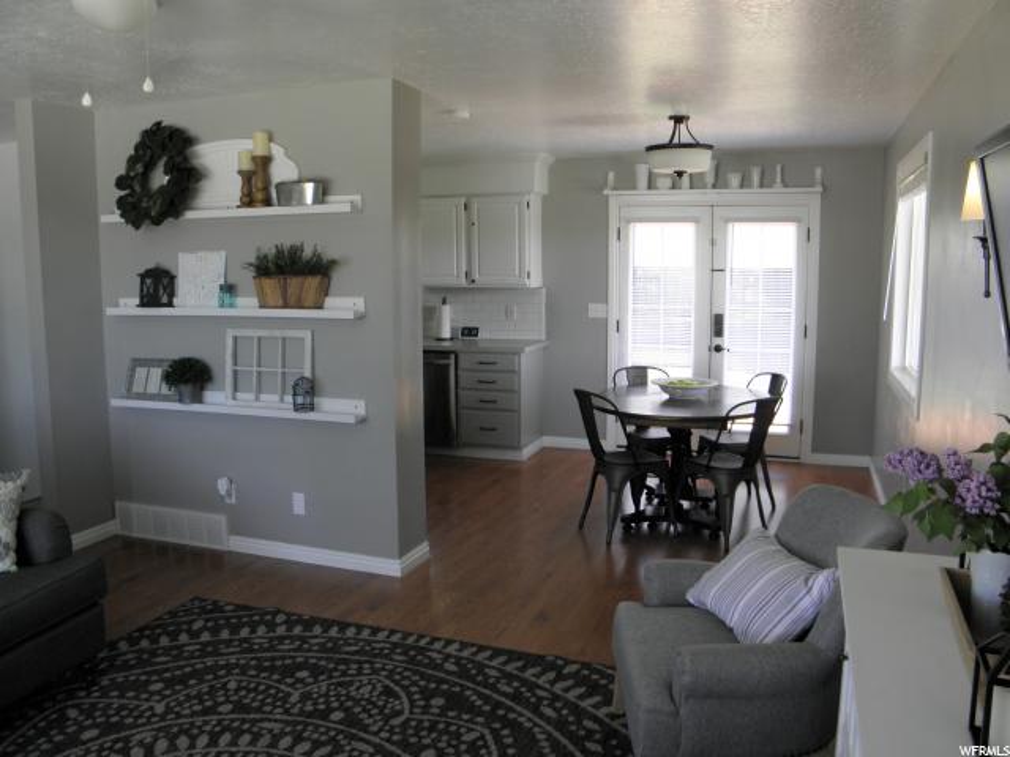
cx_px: 505
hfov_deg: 63.4
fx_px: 817
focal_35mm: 28
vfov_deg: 49.7
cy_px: 378
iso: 100
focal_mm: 5
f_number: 3.5
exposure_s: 1/30
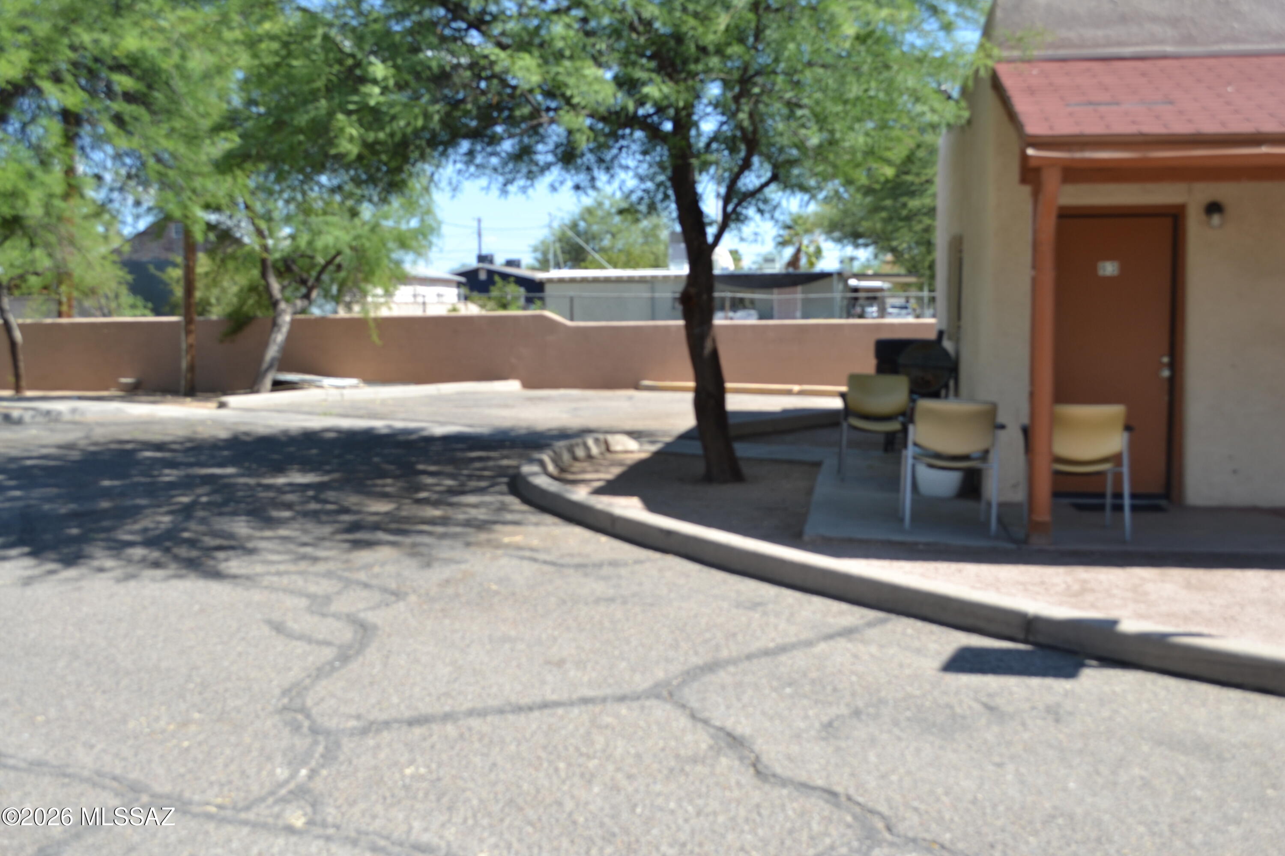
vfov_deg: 34.2
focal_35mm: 39
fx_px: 1392
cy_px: 428
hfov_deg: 49.6
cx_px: 642
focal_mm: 26
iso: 100
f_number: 7.1
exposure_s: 1/200
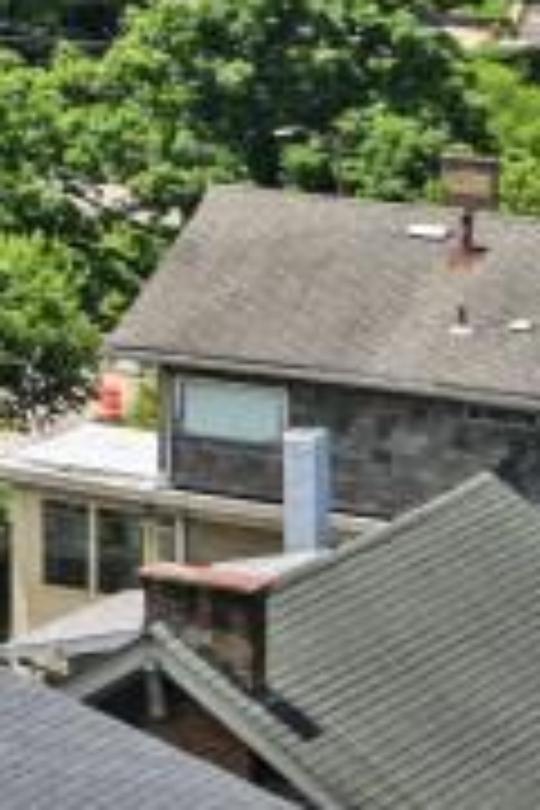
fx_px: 4414
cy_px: -500
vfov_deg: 10.1
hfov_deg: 5.0
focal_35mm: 196
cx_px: -2534
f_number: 7.1
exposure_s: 1/400
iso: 100
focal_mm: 23.5
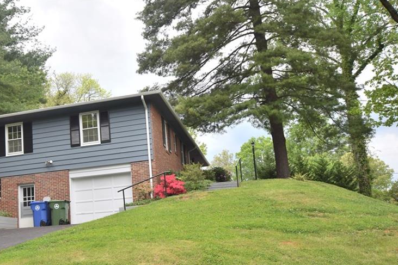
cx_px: 126
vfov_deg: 31.5
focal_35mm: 42
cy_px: 183
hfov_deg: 45.5
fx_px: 464
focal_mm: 20
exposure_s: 1/250
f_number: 6.3
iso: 200
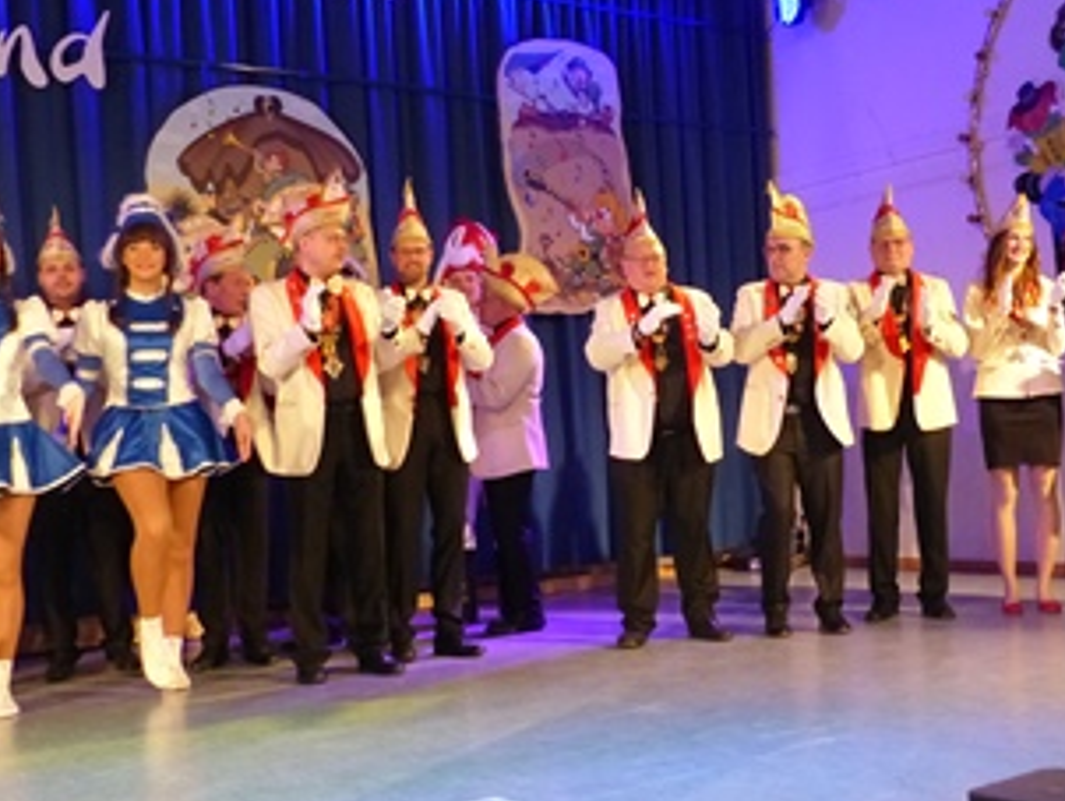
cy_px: 427
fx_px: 1386
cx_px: 667
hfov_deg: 41.7
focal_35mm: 45
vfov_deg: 32.2
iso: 800
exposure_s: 1/125
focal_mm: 6.2
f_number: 2.8
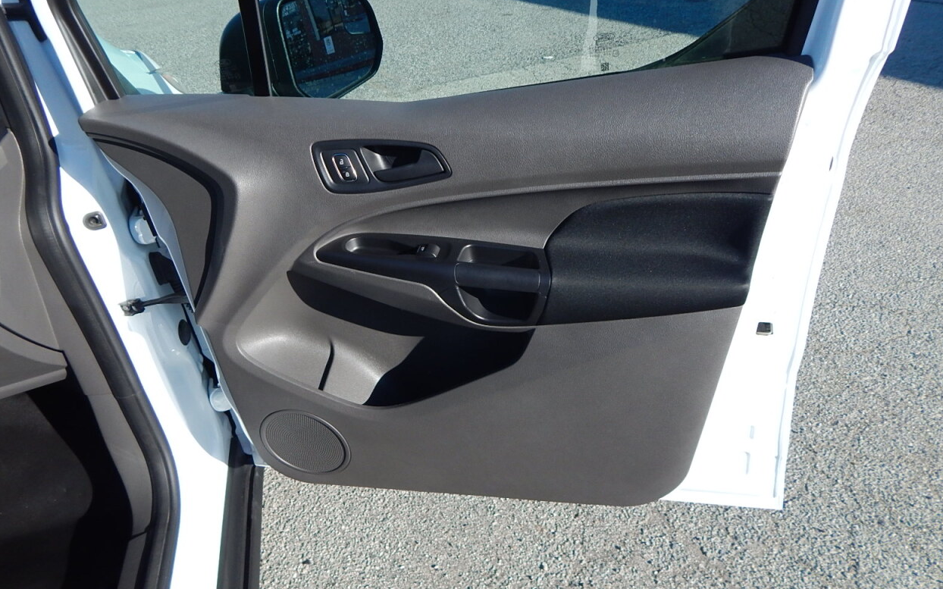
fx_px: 617
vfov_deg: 51.0
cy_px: 304
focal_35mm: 24
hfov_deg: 74.8
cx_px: 459
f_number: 3
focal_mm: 4
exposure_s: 1/1000
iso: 125
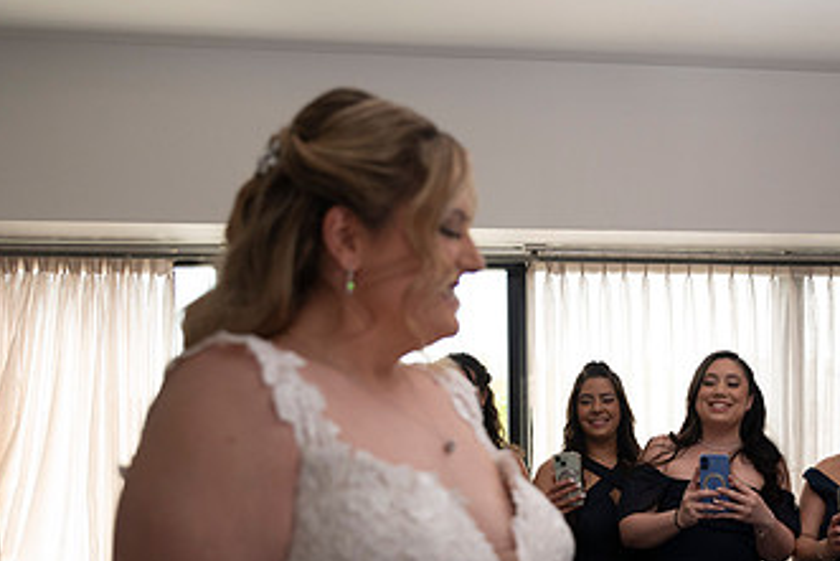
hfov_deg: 35.2
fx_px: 1307
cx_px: 581
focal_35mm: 56
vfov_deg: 23.7
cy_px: 475
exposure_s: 1/1600
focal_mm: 32
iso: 1600
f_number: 2.8
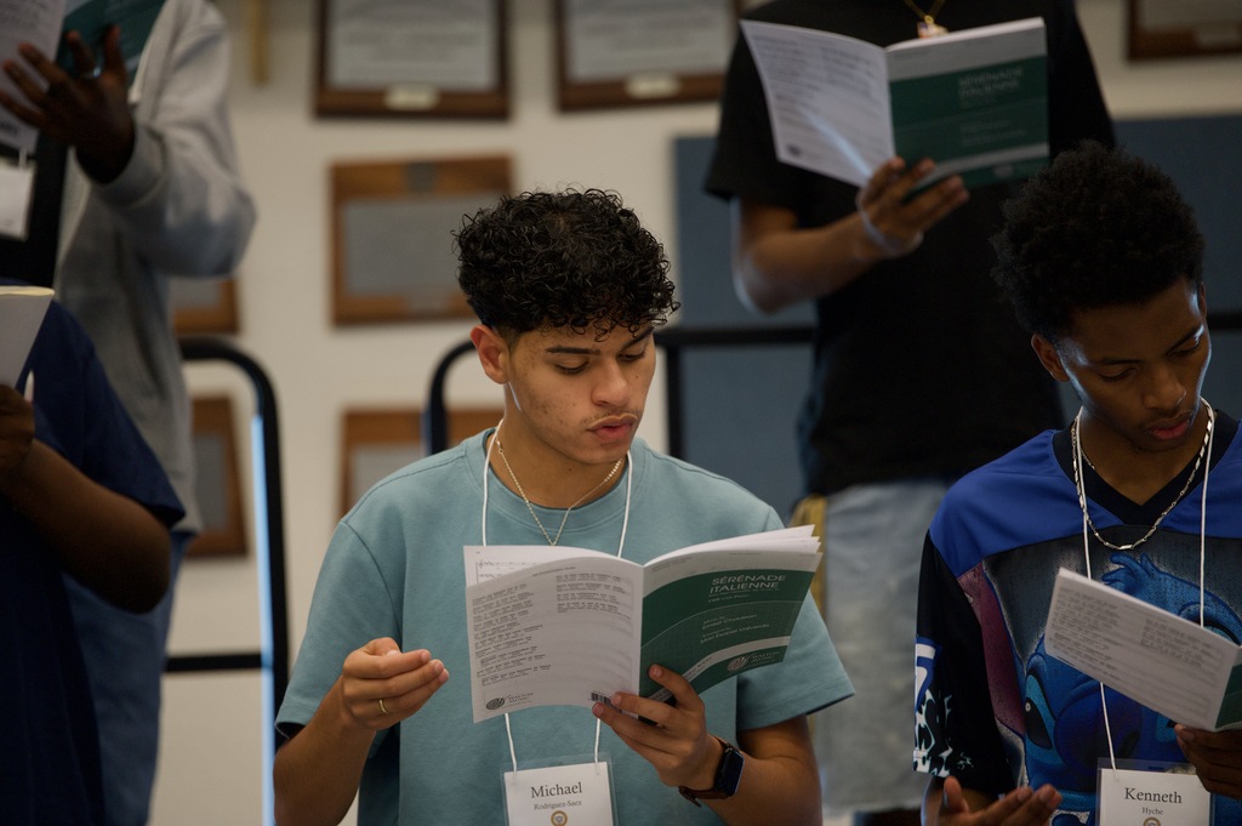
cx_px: 621
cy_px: 413
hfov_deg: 10.3
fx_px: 6894
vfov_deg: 6.9
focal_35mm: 200
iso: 2000
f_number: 2.8
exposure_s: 1/320
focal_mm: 200
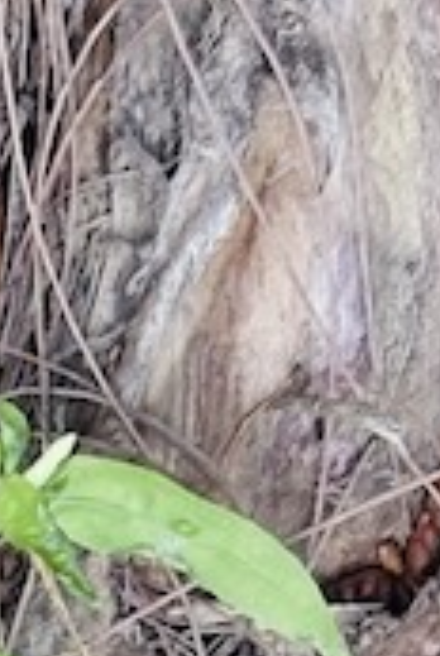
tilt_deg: -55.1
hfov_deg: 4.0
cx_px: -816
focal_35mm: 333
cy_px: 2012
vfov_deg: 5.7
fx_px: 6080
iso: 50
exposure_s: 1/354
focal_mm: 5.96
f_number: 1.6
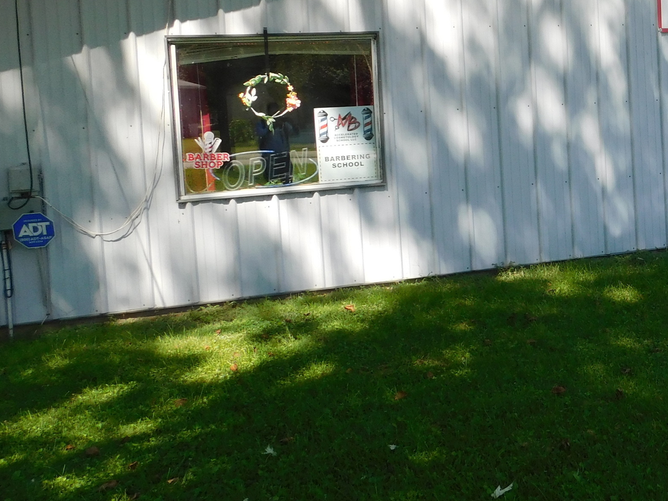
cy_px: 134
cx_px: 651
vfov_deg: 31.7
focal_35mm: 45
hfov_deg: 38.0
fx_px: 869
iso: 125
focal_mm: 4
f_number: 3
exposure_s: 1/640
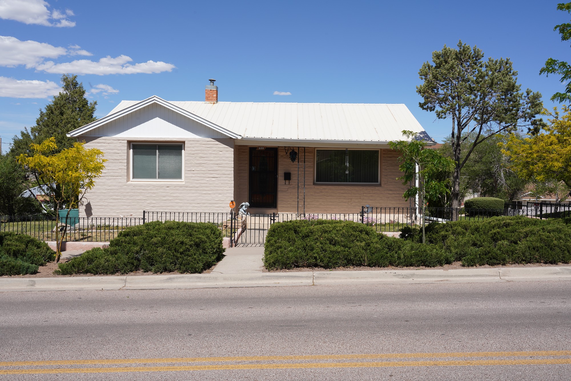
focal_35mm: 34
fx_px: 539
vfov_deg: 38.9
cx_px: 286
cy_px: 190
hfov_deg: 55.8
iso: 100
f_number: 16
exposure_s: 1/100
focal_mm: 34
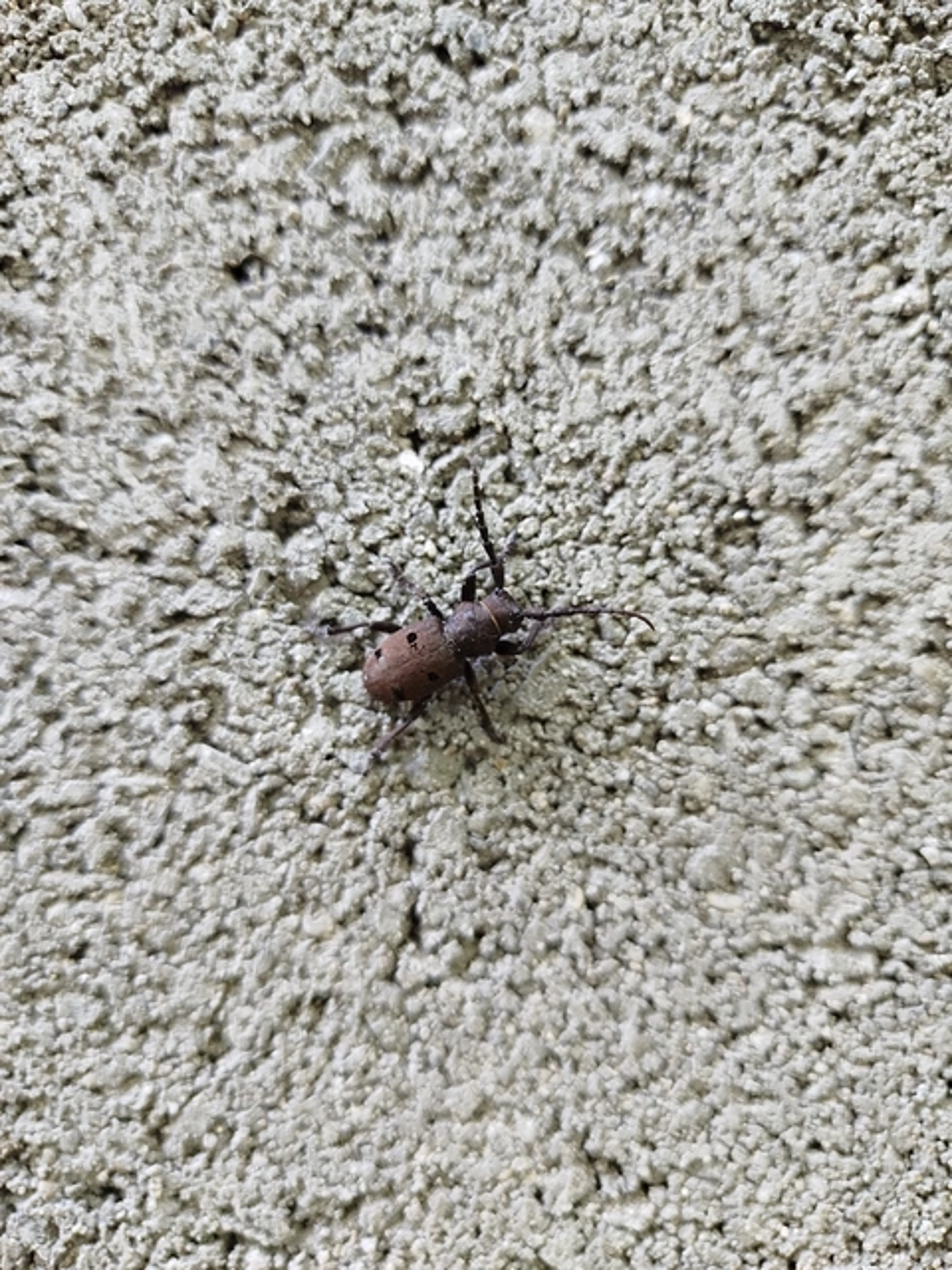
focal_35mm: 24
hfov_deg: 56.8
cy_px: 635
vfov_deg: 71.6
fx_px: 880
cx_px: 476
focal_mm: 5.31
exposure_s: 1/50
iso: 200
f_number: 1.7
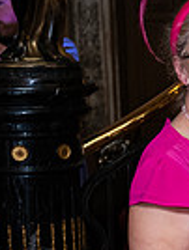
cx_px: 505
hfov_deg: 7.3
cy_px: 202
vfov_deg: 10.5
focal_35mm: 187
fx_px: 1357
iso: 800
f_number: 3.5
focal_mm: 45
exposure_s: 1/160
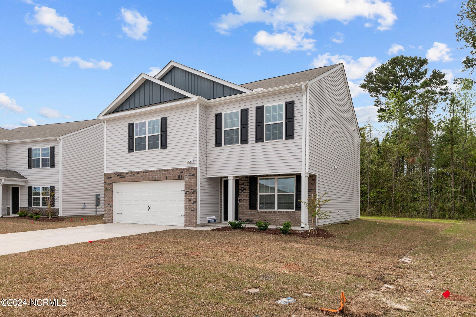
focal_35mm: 24
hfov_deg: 73.7
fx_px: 317
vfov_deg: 53.1
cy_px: 158
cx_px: 238
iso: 400
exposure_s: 1/1000
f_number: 9
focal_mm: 24
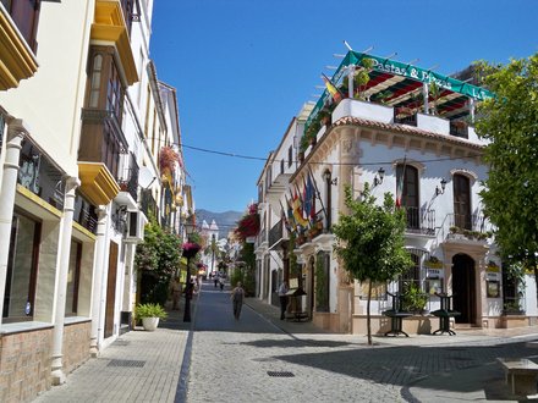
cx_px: 269
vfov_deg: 40.7
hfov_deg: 52.6
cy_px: 202
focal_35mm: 35
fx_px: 544
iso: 80
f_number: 4.7
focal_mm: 6.3
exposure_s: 1/640
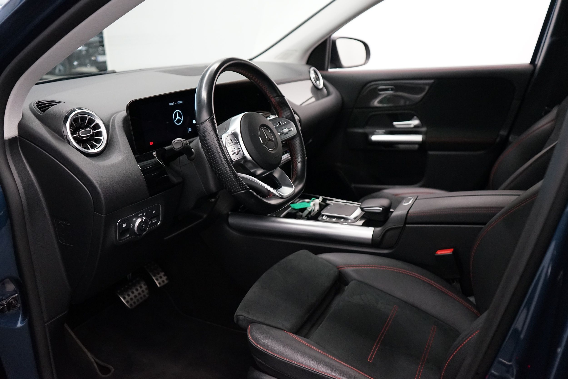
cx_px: 284
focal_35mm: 29
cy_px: 190
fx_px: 458
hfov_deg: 63.7
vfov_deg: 45.0
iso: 4000
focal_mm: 29
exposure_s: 1/160
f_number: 3.5
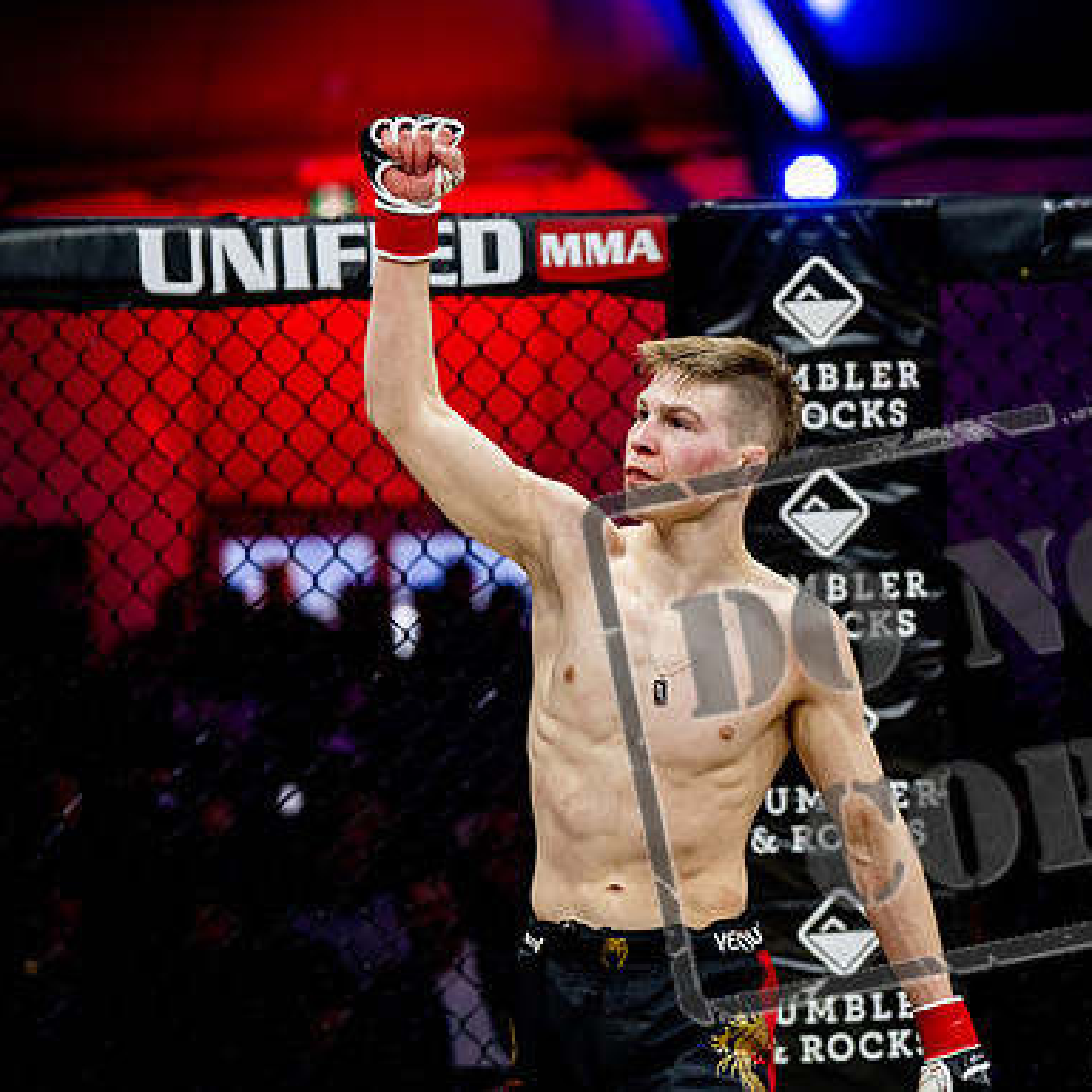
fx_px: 4675
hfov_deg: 13.3
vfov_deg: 13.3
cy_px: 545
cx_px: 589
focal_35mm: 131
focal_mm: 102
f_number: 2.8
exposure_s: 1/1250
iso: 4000
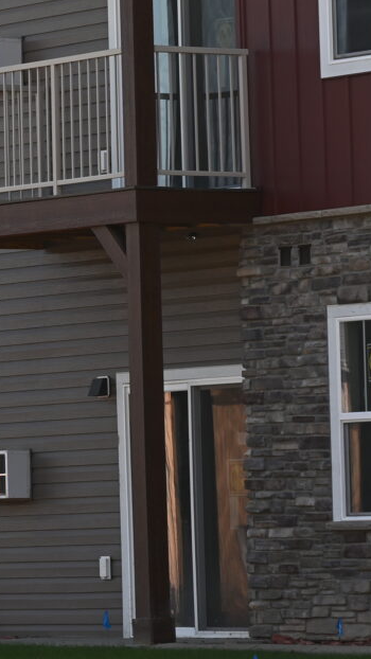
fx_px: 5123
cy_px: -60
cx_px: -618
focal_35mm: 293
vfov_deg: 7.3
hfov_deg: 4.0
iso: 100
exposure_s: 1/400
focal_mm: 85
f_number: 5
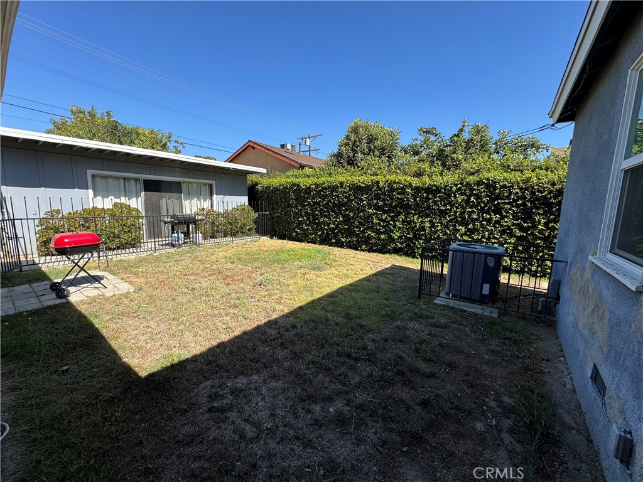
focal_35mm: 14
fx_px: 260
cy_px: 241
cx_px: 322
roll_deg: -1.3
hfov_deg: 102.1
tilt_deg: -8.6
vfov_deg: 85.7
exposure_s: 1/910
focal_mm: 2.22
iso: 40
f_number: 2.2
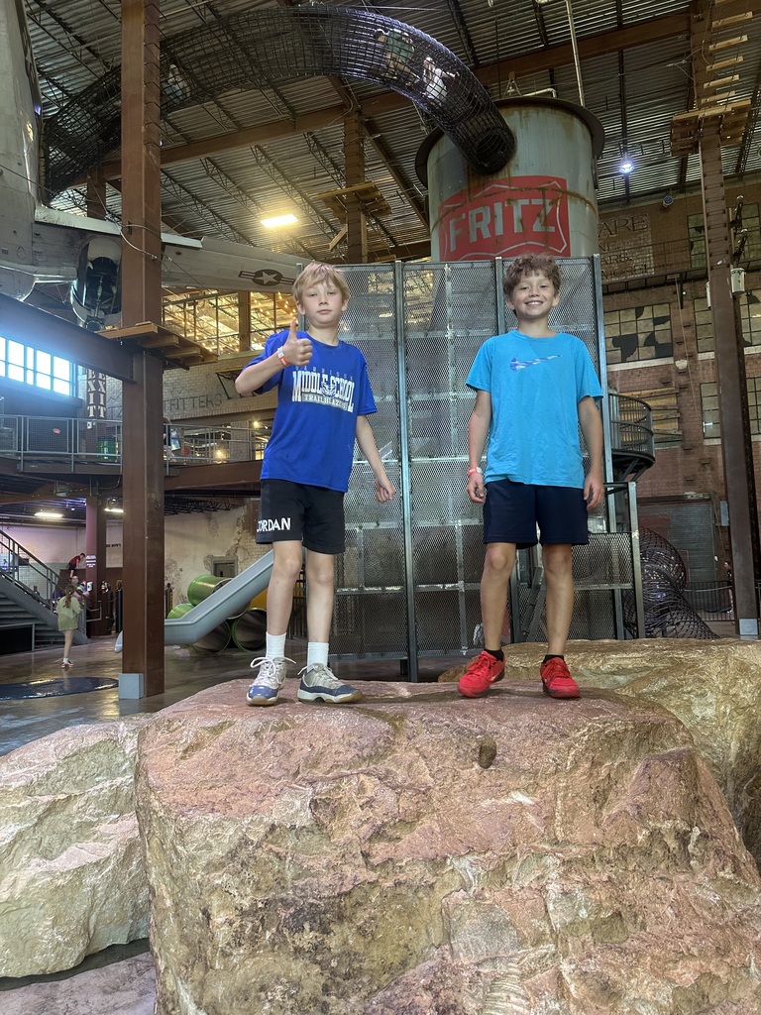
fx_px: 703
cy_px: 508
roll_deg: +1.9
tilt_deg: +5.7
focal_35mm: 24
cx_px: 380
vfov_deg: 71.6
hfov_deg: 56.8
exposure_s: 1/60
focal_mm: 6.86
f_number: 1.78
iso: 250
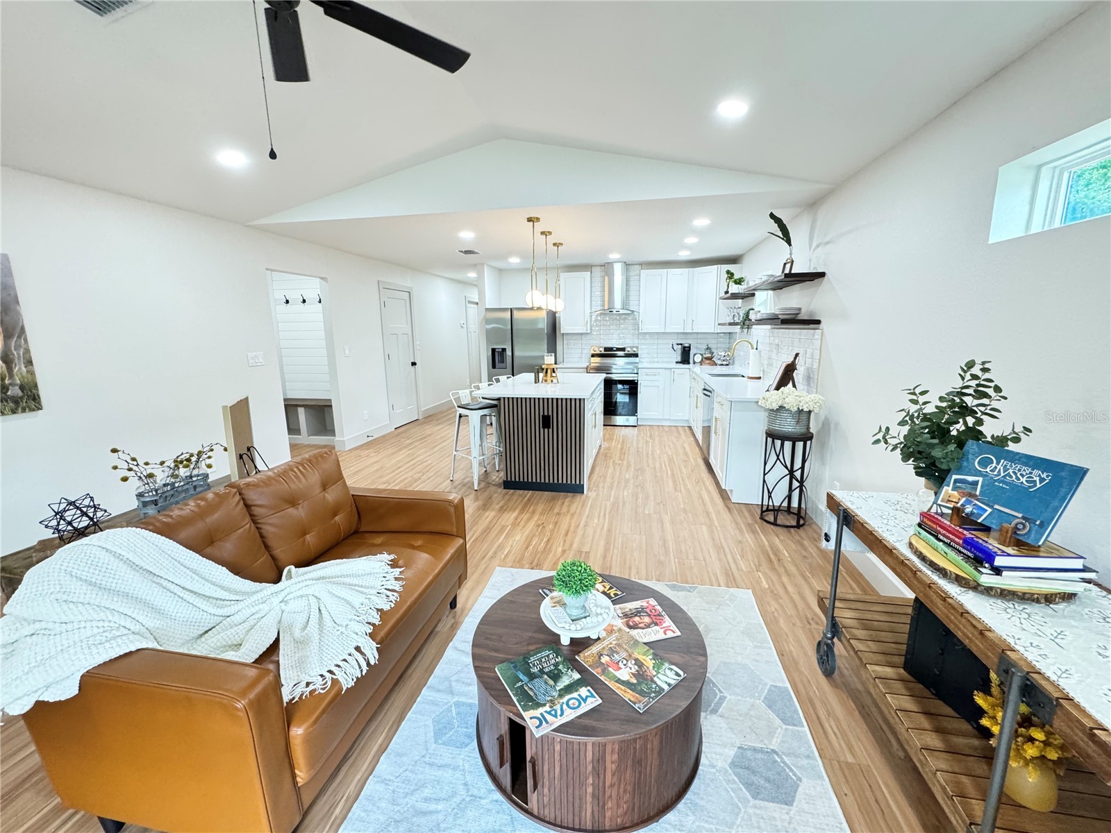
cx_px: 556
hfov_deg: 102.1
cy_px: 416
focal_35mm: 14
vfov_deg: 85.7
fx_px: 449
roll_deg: +0.8
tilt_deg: -11.0
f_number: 2.2
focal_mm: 2.22
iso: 500
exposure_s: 1/60
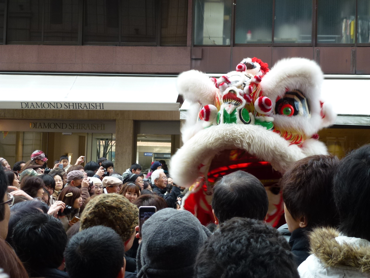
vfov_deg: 19.4
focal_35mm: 76
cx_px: 185
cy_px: 139
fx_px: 812
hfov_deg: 25.7
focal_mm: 13.6
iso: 160
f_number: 4.7
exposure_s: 1/80
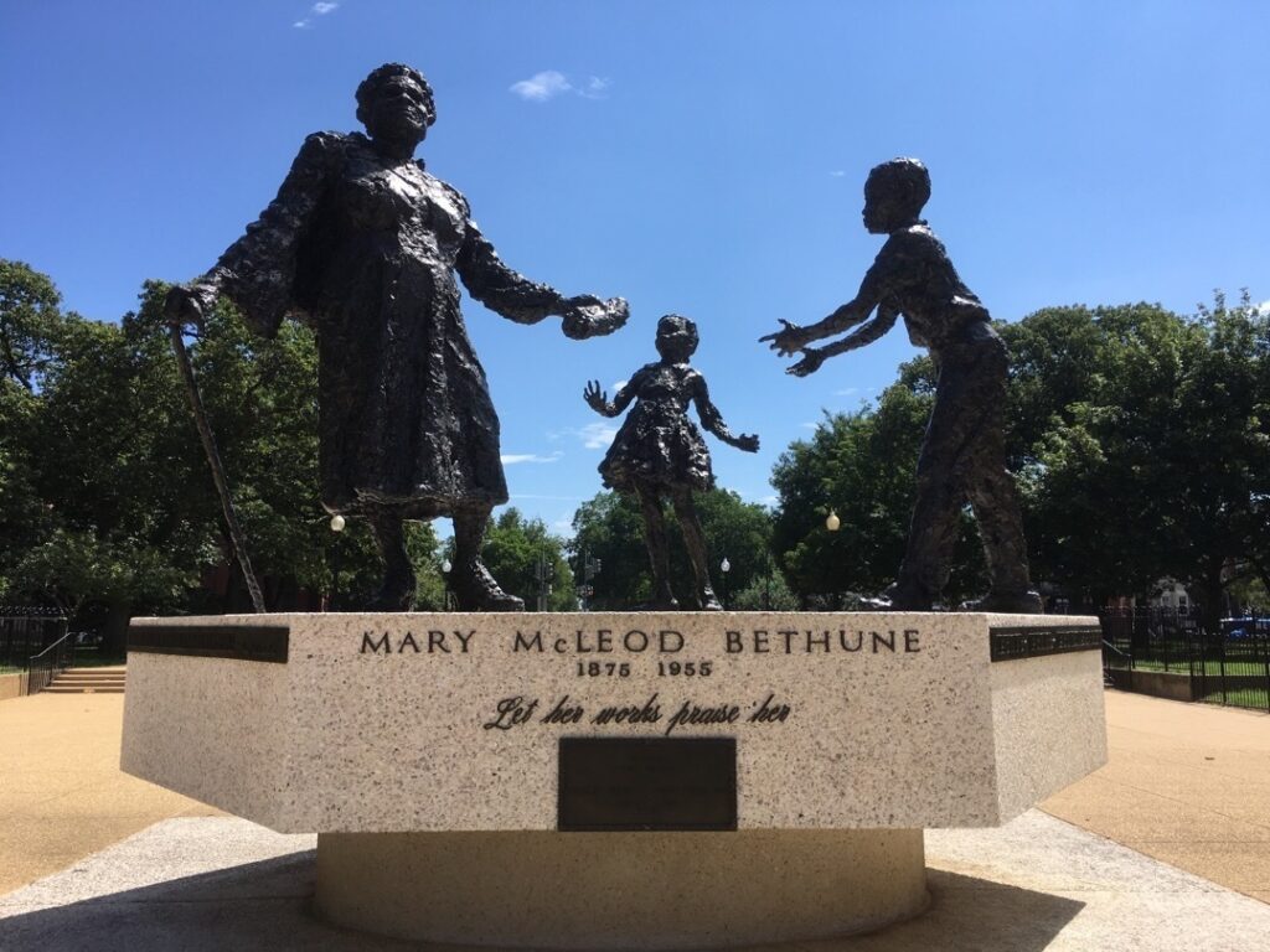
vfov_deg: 48.2
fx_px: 1064
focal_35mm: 29
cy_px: 476
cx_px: 635
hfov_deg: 61.7
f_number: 2.2
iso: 25
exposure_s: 1/1350
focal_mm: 4.15
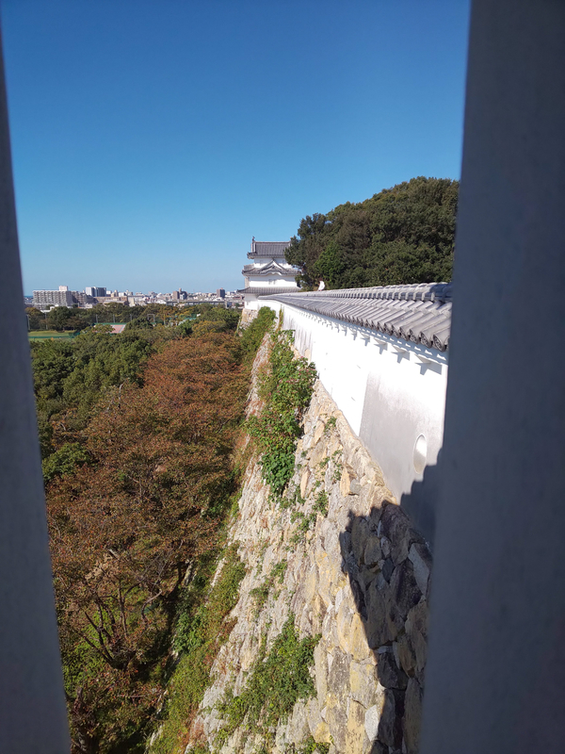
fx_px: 435
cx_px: 282
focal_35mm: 20
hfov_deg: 66.0
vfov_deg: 81.7
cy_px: 377
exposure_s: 1/1149
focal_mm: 3.45
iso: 28
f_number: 1.94
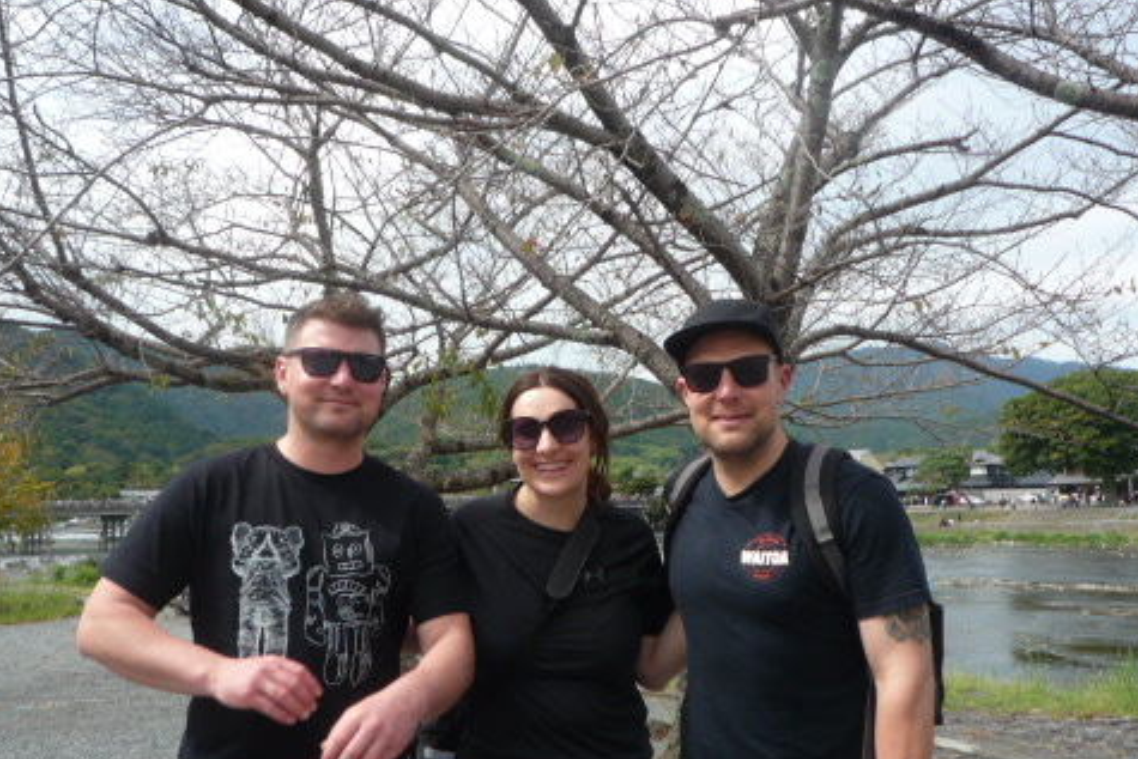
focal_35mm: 35
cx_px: 592
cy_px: 462
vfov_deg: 37.7
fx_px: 1107
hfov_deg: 54.4
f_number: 4
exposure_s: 1/500
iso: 100
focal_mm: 4.4
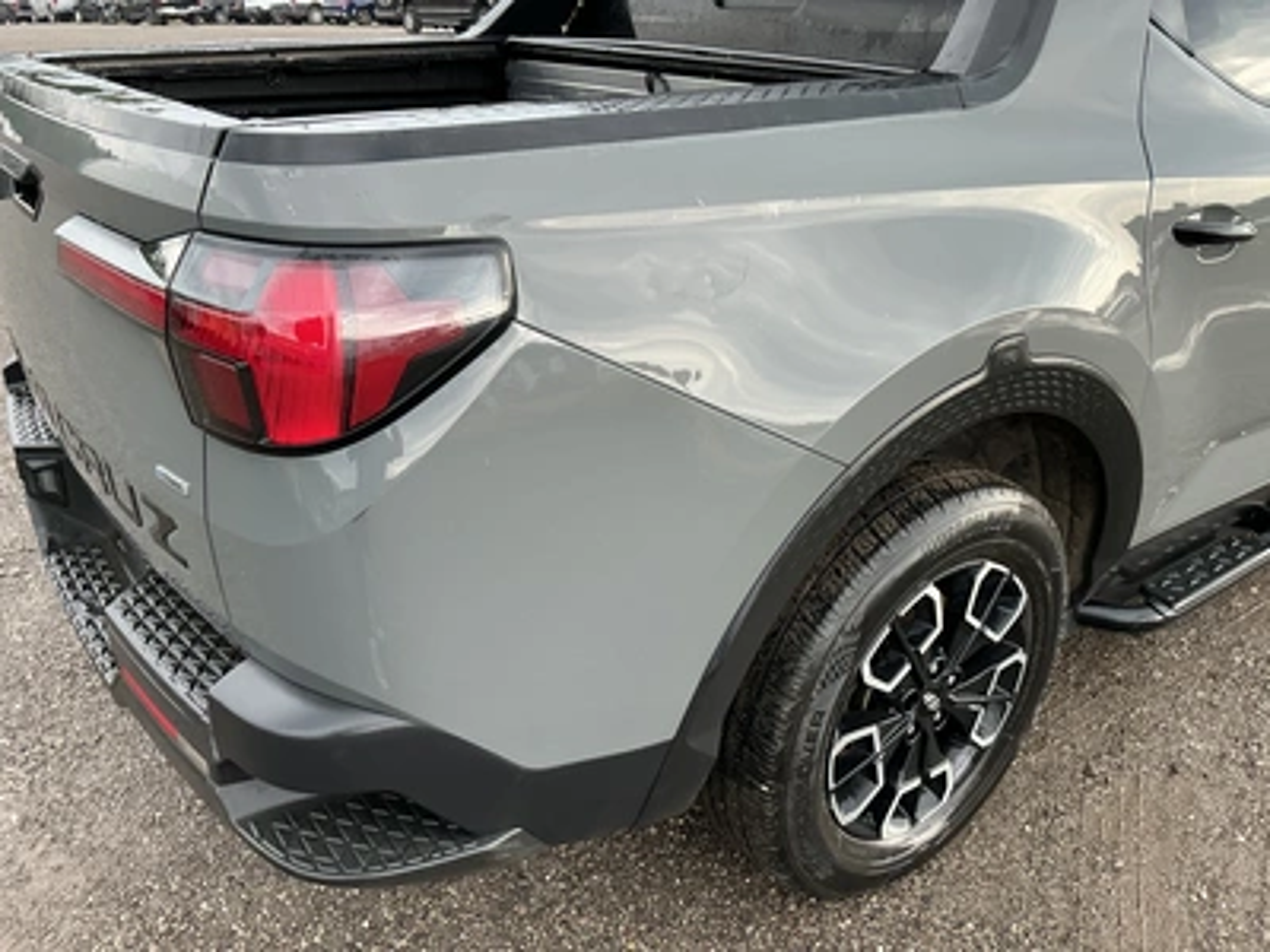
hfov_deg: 63.4
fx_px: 1027
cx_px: 635
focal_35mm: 28
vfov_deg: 49.7
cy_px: 476
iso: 32
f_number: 1.8
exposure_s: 1/122
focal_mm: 3
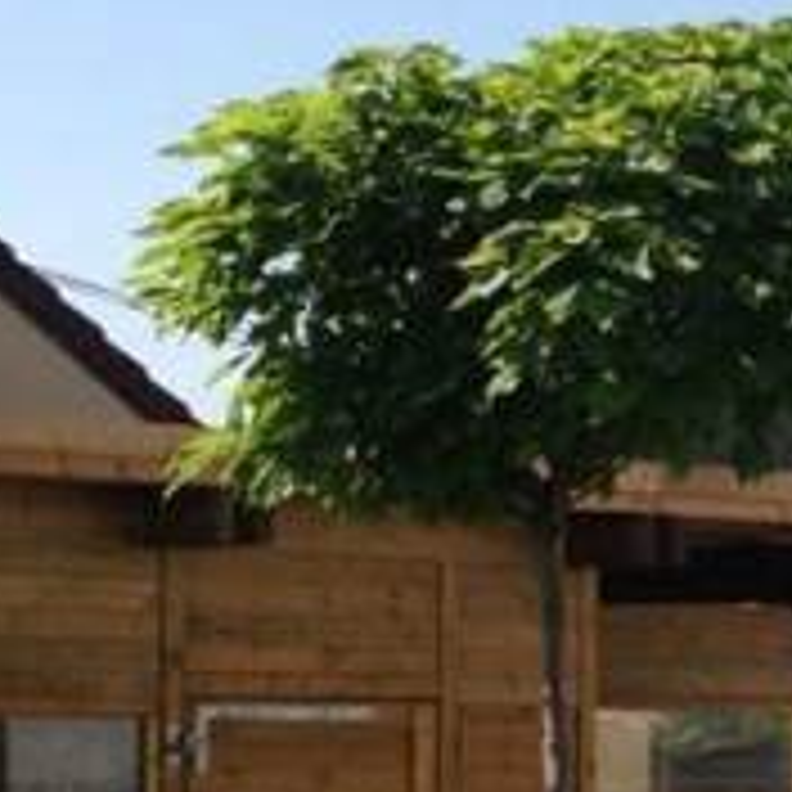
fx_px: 3650
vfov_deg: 12.1
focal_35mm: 141
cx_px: 828
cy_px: 940
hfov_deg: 12.2
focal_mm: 4.28
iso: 50
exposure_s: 1/1905
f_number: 2.4
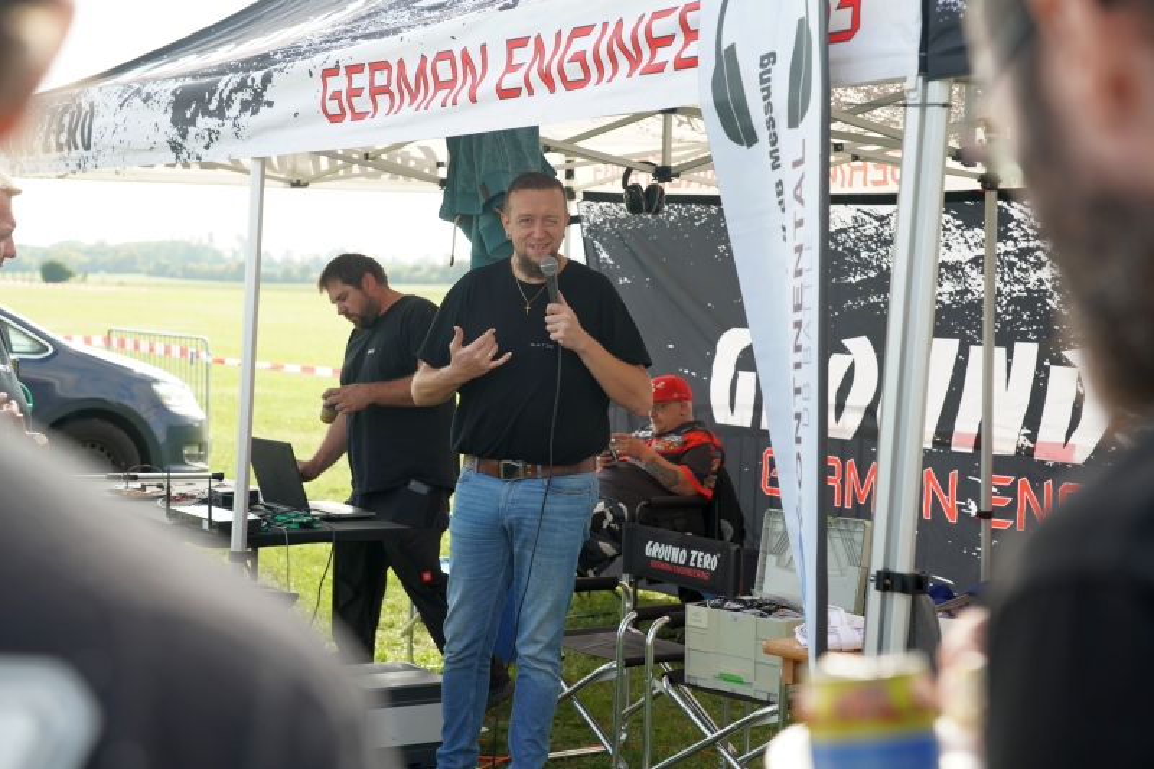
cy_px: 384
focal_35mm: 60
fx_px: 1923
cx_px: 577
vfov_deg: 22.6
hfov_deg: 33.4
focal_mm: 60
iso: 250
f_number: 5
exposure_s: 1/320
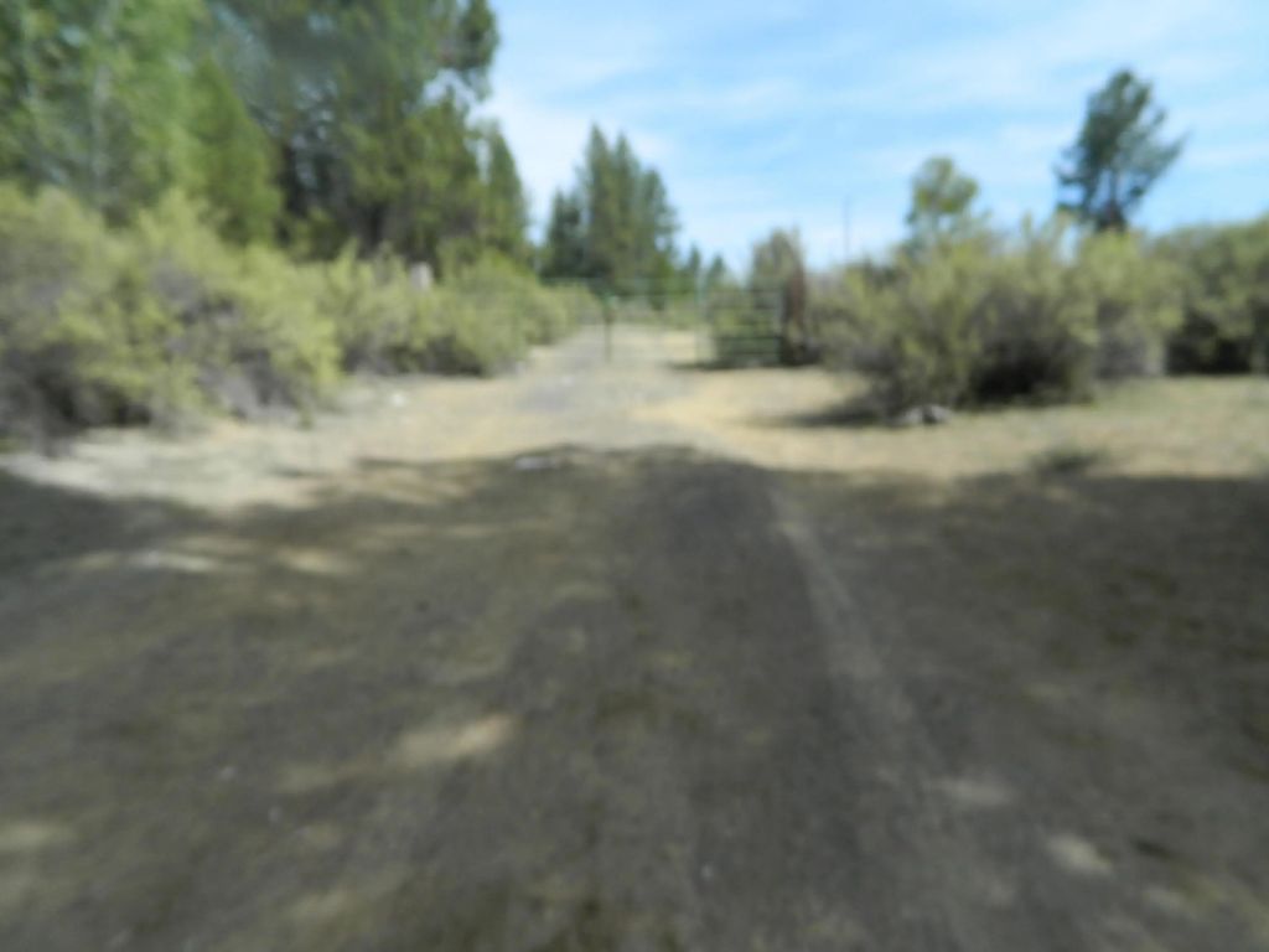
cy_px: 476
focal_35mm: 25
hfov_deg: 69.4
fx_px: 916
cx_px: 634
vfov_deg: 54.9
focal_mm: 4.5
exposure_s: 1/640
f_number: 3.1
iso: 80
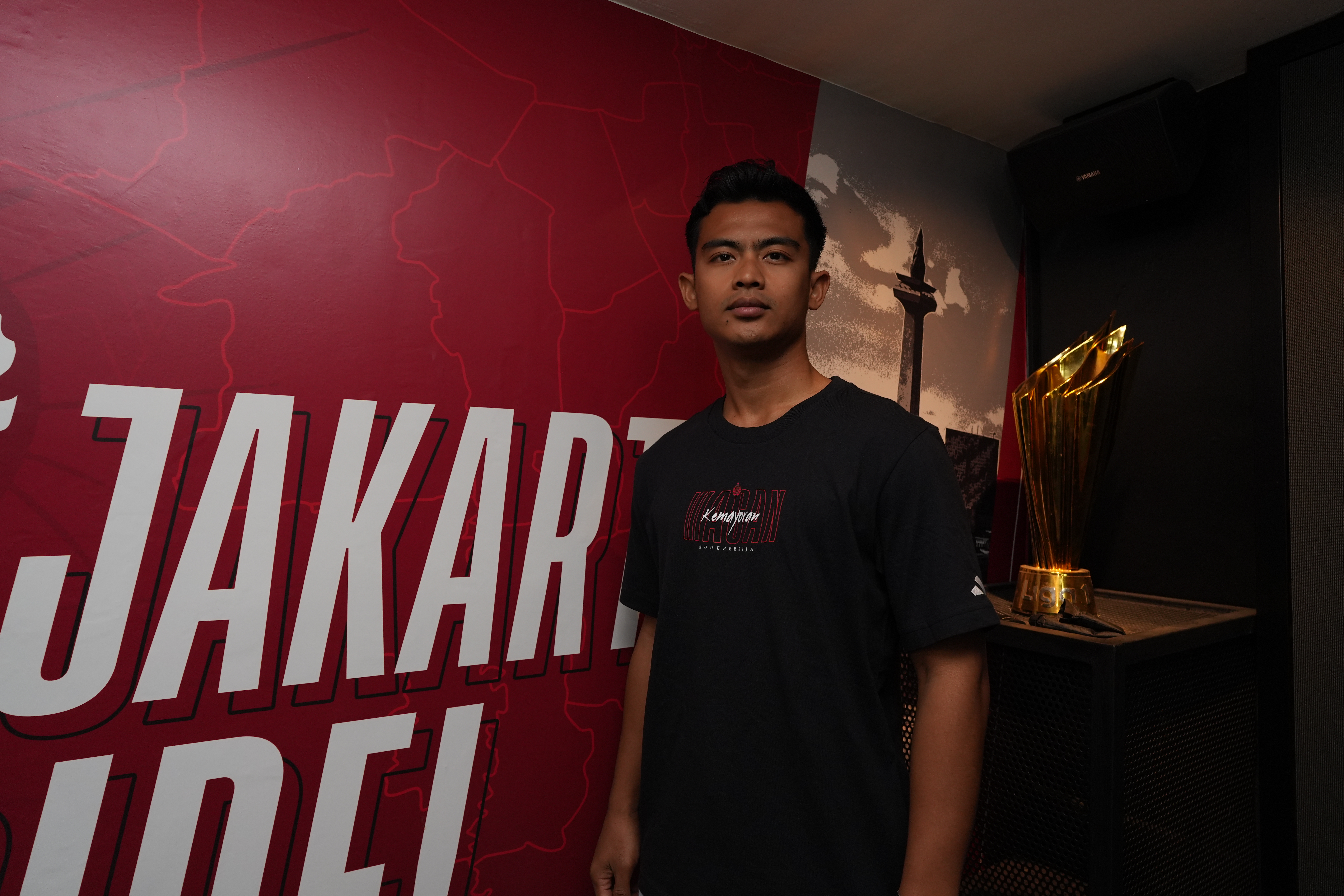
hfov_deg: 81.2
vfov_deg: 59.5
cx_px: 672
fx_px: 784
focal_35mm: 21
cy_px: 448
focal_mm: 21
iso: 1600
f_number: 5
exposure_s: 1/160
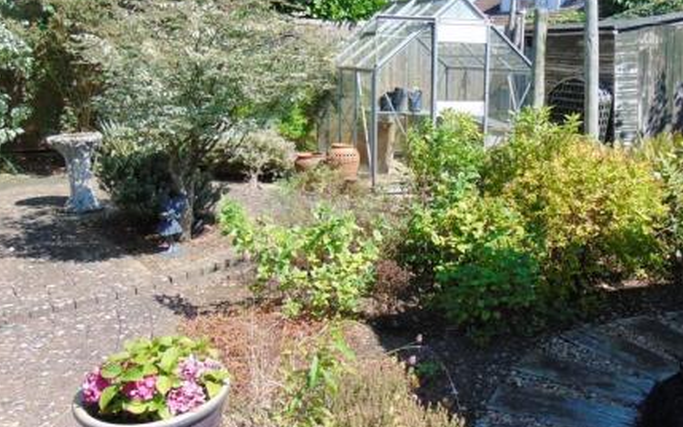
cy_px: 174
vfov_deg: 35.2
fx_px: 670
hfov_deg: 53.2
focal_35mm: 36
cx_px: 439
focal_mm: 4.5
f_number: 3
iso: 80
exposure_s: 1/800
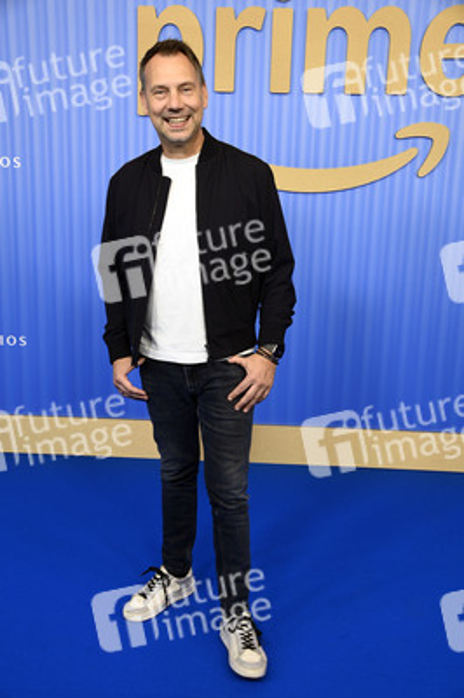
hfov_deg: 33.3
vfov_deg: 48.5
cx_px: 232
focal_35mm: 40
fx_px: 775
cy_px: 349
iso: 400
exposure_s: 1/125
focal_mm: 40
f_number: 5.6
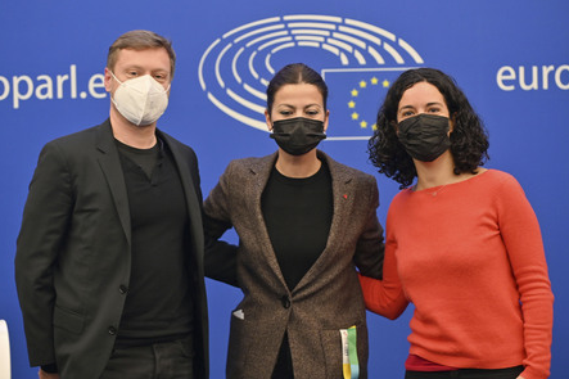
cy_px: 191
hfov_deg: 17.4
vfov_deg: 11.6
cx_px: 286
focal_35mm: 118
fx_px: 1864
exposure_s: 1/160
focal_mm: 116
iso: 640
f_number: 2.8
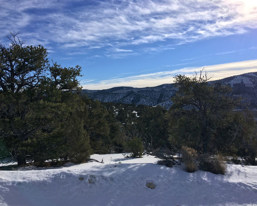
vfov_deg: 47.2
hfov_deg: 57.1
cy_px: 102
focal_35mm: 31
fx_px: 236
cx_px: 122
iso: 25
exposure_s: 1/2653
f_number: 2.2
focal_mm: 4.15
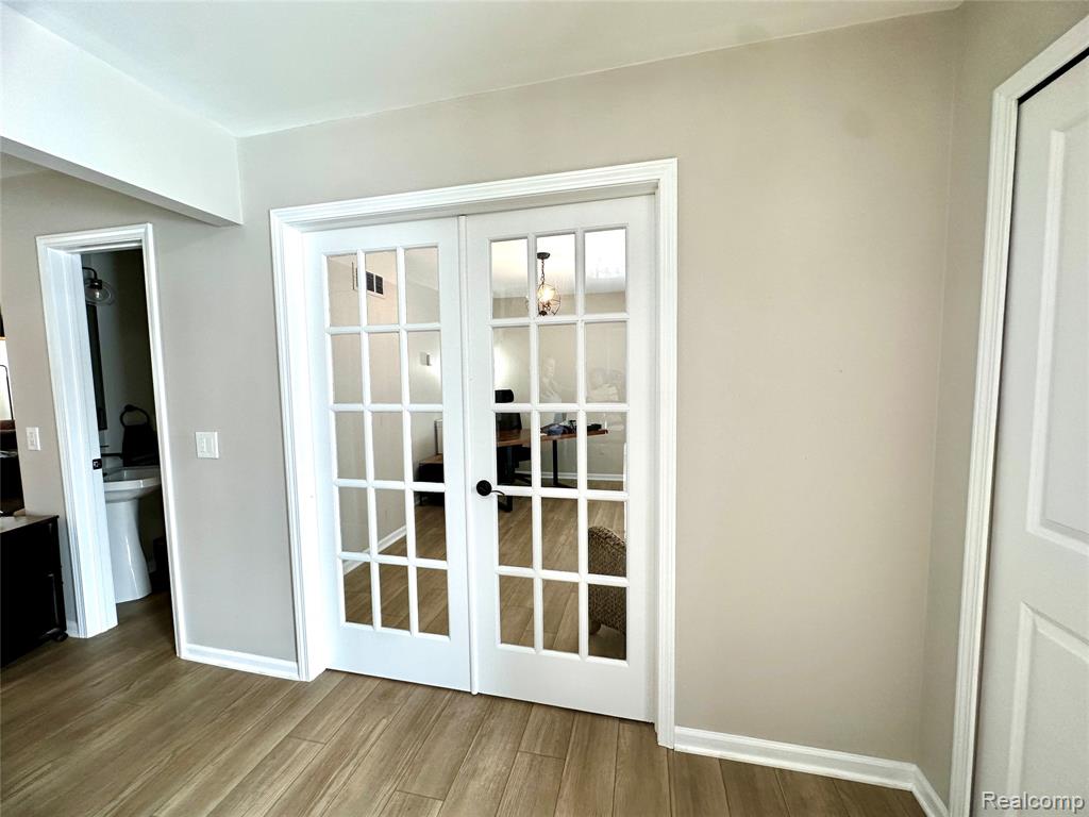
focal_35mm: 14
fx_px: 440
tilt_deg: -4.4
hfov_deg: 102.1
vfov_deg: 85.7
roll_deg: -0.2
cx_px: 544
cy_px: 408
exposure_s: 1/120
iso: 160
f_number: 2.2
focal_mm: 2.22
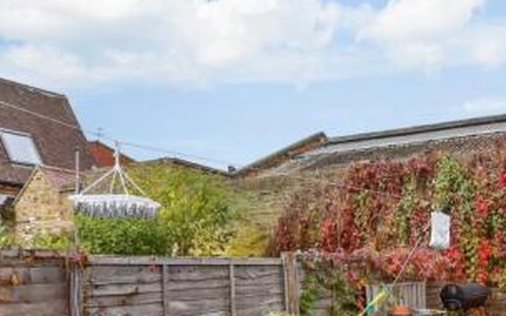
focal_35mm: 33
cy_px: 264
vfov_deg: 36.7
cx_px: 419
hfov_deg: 53.5
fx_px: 455
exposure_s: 1/320
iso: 320
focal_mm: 10
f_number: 8
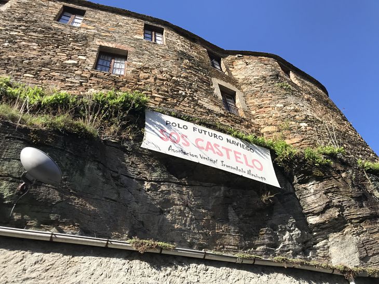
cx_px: 190
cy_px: 142
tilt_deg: +49.0
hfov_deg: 63.4
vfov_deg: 49.8
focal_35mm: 28
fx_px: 307
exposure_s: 1/1008
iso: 20
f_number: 1.8
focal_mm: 3.99
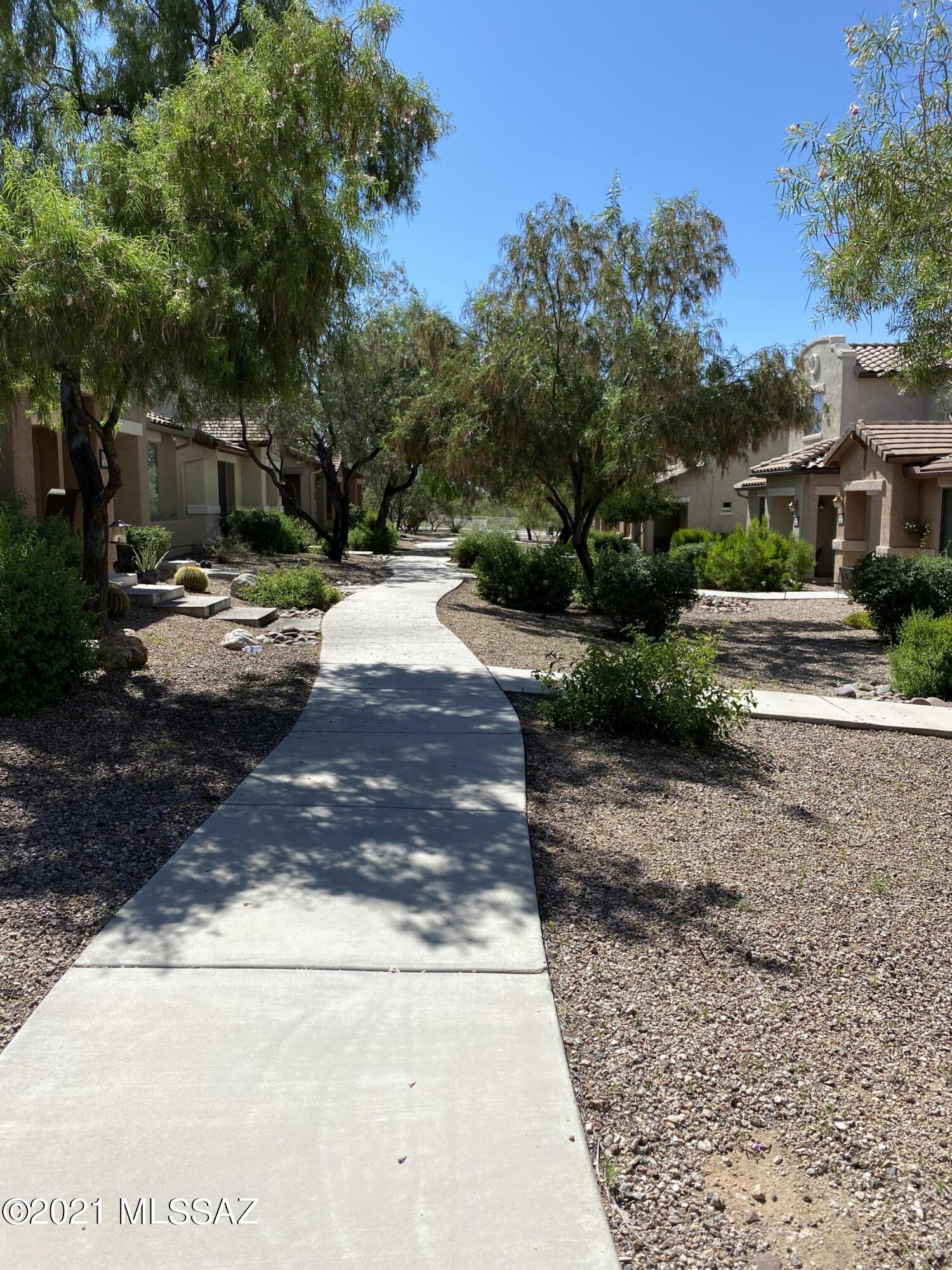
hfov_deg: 53.1
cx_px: 476
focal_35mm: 26
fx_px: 953
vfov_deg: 67.3
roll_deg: +0.5
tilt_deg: -6.6
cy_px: 635
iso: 32
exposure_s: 1/2890
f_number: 1.8
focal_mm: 4.25
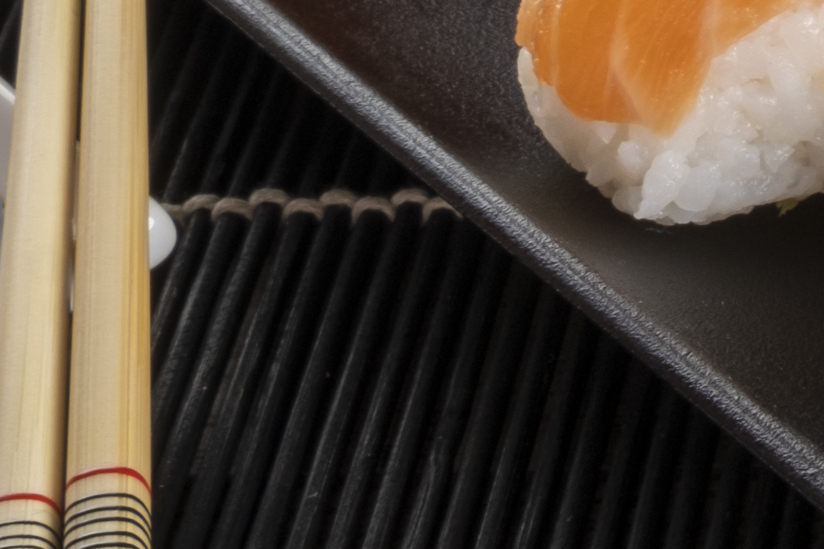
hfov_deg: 9.8
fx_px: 4486
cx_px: 1620
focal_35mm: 196
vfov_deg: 6.9
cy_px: -171
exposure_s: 1/125
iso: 160
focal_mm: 26.4
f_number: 18
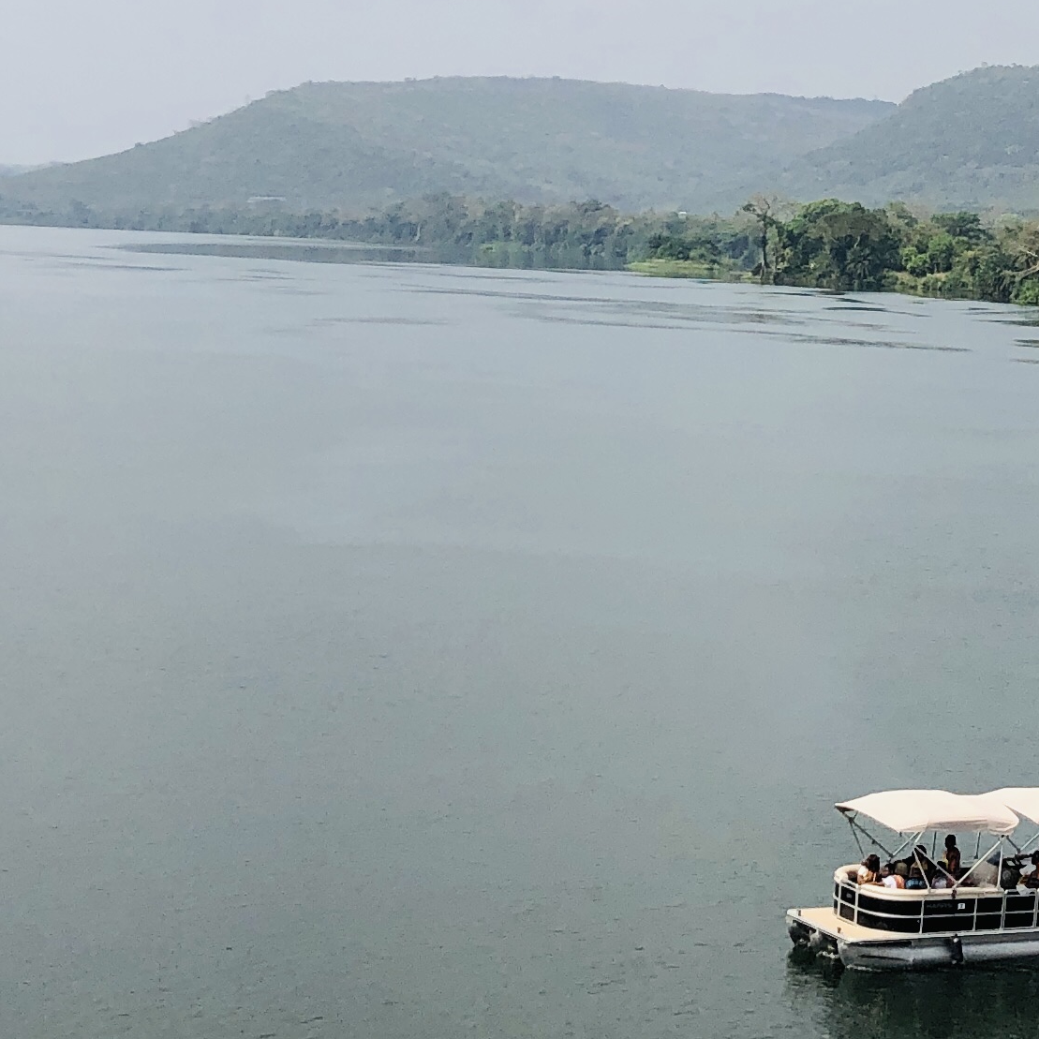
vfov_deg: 19.0
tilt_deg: +4.0
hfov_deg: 18.8
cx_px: 1047
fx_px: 3056
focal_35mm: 90
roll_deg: -1.7
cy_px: 102
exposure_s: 1/2667
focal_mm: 4
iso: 20
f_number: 1.8
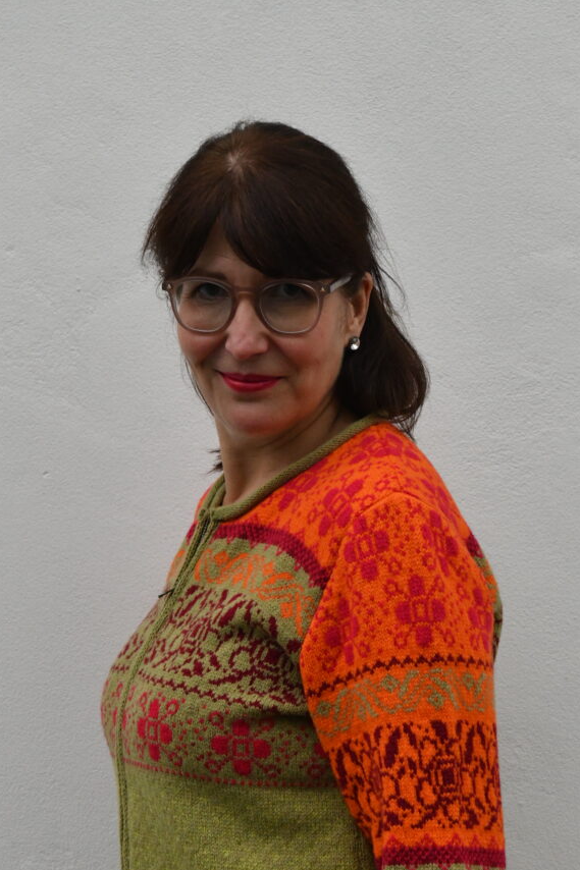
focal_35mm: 123
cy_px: 704
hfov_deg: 11.1
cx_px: 325
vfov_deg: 16.5
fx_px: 2973
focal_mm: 70
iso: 3200
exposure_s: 1/180
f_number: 6.7
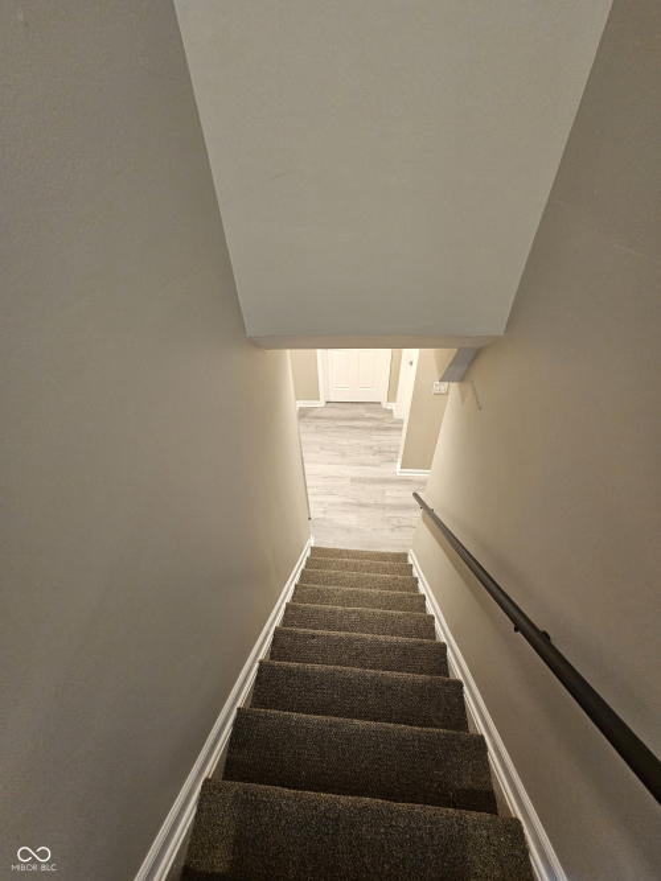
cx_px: 330
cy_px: 440
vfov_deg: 106.2
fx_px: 331
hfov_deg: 89.9
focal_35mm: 13
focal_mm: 2.2
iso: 400
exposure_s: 1/60
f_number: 2.2
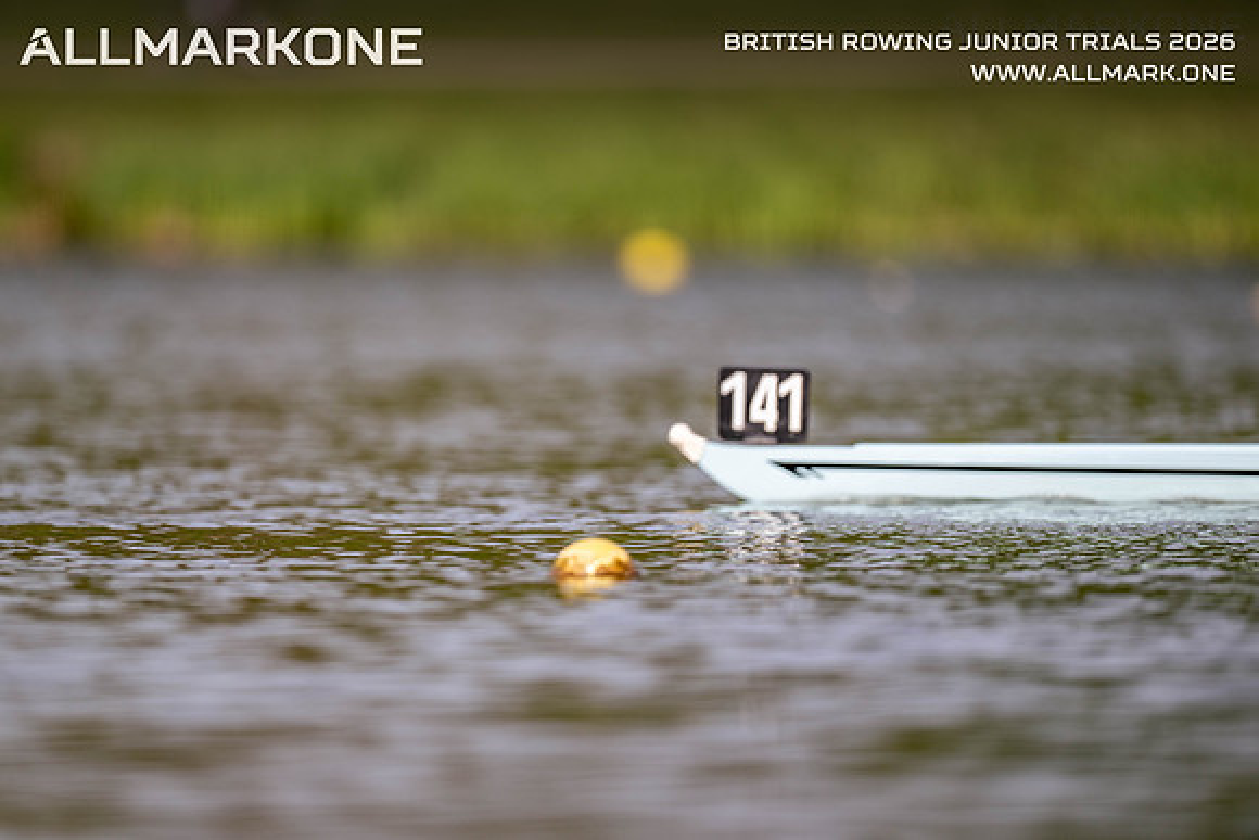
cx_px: 630
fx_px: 20987
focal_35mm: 600
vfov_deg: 2.3
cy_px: 420
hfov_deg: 3.4
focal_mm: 600
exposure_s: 1/2500
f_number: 4
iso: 280
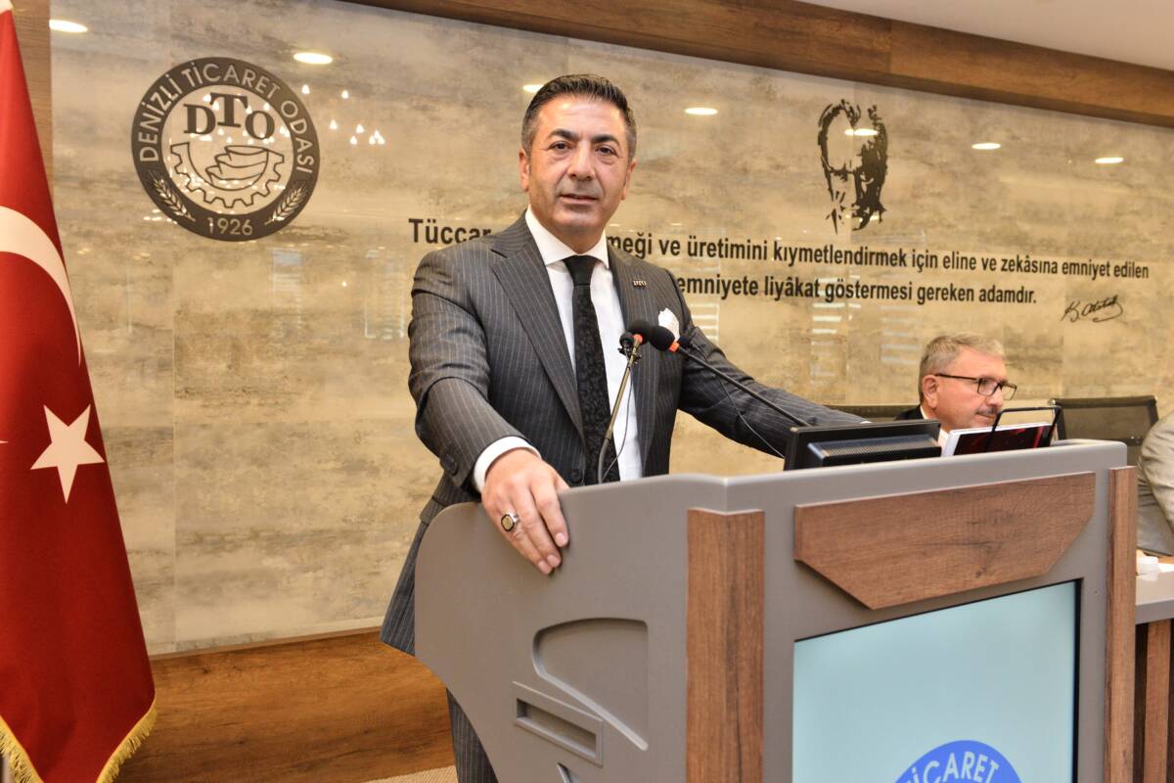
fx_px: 1109
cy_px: 392
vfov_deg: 38.9
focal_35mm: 34
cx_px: 587
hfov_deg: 55.8
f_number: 6.3
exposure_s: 1/60
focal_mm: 34
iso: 2000
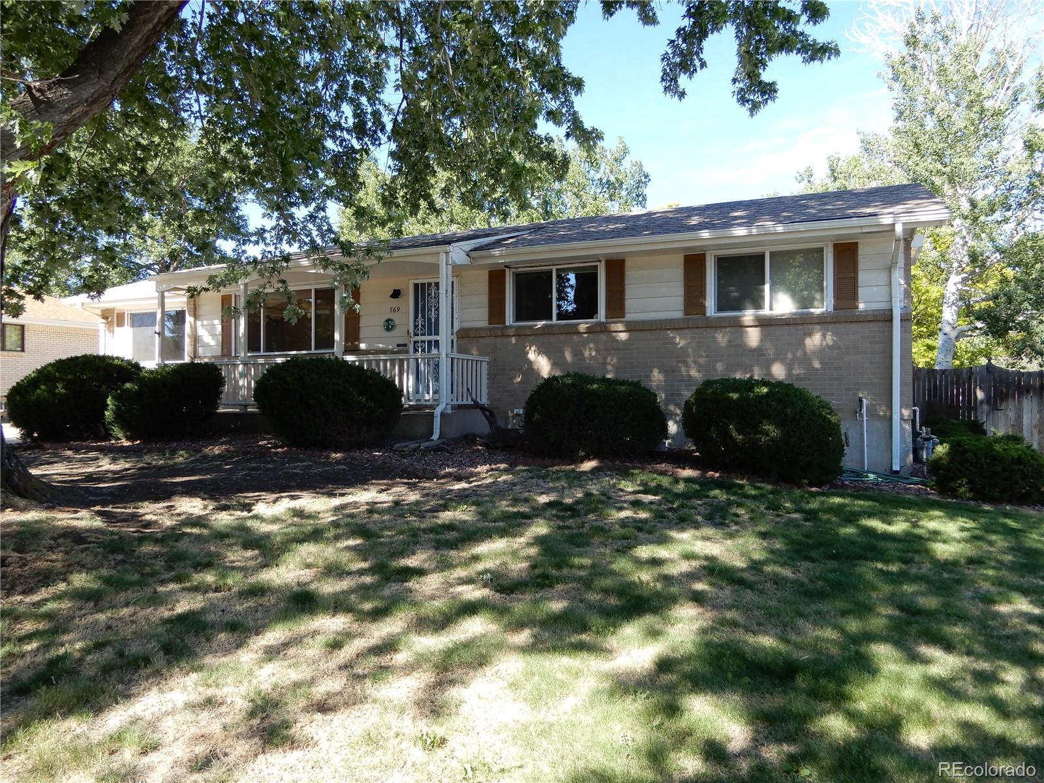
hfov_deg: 71.6
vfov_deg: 56.8
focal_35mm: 24
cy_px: 392
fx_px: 724
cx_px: 522
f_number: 3.4
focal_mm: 4.3
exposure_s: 1/200
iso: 80
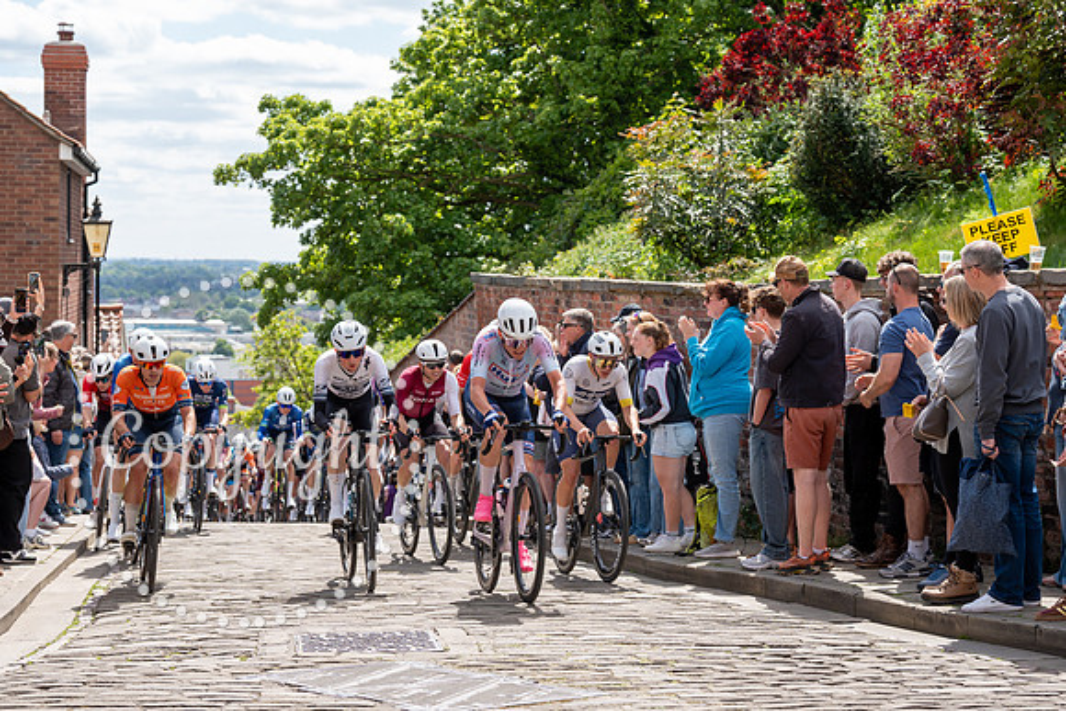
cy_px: 356
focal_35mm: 70
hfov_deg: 28.8
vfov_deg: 19.5
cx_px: 533
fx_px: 2073
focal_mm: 70
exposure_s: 1/1000
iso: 320
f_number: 5
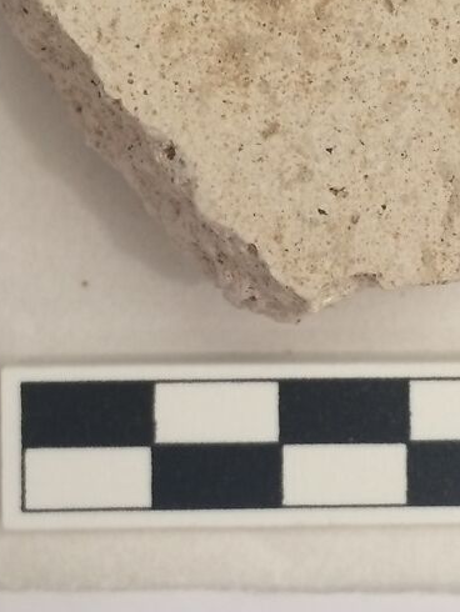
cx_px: 324
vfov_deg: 27.4
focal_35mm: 71
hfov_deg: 20.6
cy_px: 262
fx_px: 1257
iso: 80
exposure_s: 1/30
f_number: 2.2
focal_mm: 4.15
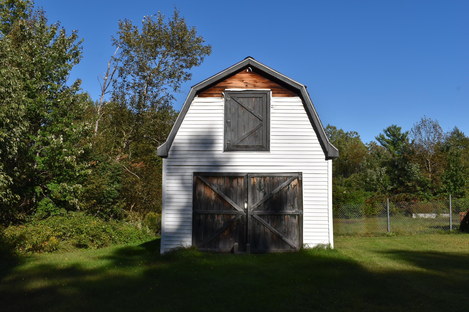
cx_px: 234
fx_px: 469
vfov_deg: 36.9
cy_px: 156
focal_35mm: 36
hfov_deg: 53.1
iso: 100
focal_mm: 24
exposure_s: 1/200
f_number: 13
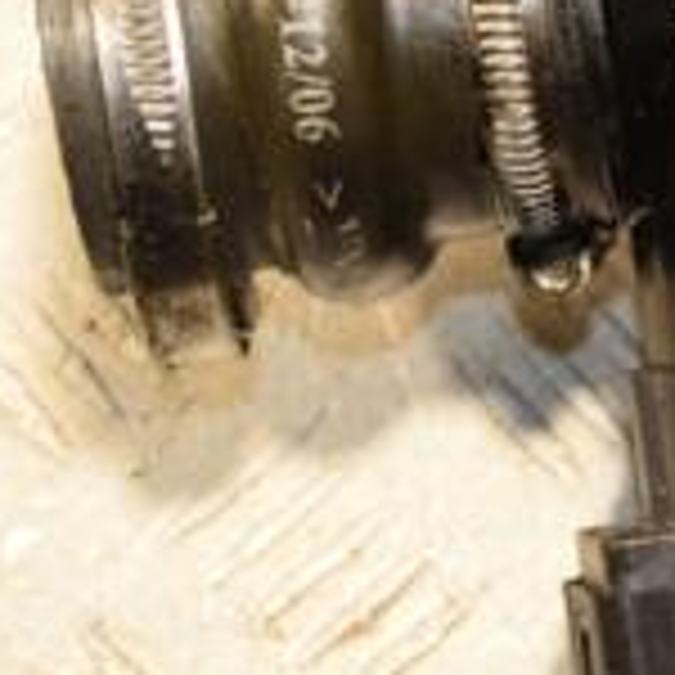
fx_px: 4721
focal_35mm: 214
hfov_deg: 8.1
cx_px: 900
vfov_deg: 8.2
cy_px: 153
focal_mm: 42
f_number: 4.8
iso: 800
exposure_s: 1/160
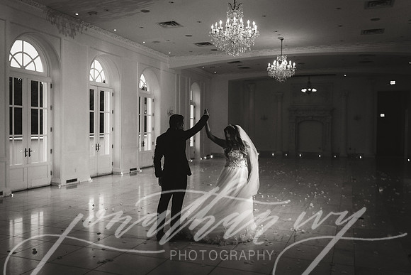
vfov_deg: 38.3
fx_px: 395
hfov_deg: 54.9
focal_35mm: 35
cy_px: 136
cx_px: 207
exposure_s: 1/125
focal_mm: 28
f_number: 2.8
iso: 1600
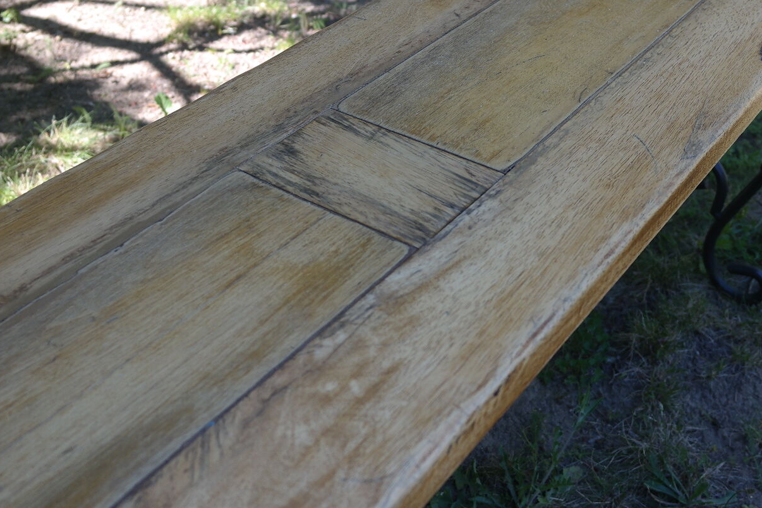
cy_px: 202
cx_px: 449
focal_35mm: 43
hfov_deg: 45.2
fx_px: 910
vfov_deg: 31.1
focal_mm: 20
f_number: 4
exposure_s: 1/125
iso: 100
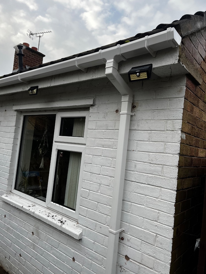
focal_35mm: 26
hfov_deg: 53.1
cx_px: 103
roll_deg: -5.2
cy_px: 137
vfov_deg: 67.3
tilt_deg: +3.4
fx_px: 206
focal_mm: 5.1
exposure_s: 1/339
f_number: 1.6
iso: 50
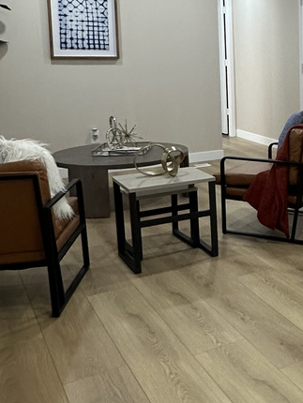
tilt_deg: -8.4
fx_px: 583
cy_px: 139
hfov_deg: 26.0
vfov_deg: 37.8
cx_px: 365
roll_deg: -0.3
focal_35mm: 50
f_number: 2.2
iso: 200
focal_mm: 2.22
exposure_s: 1/120
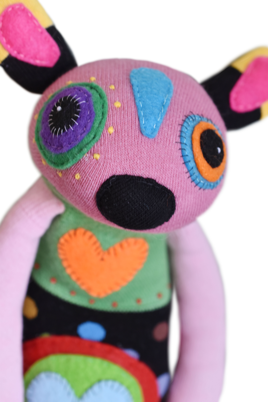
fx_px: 670
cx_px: 134
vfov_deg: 33.4
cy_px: 201
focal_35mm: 60
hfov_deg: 22.6
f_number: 4
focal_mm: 40
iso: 450
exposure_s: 1/60
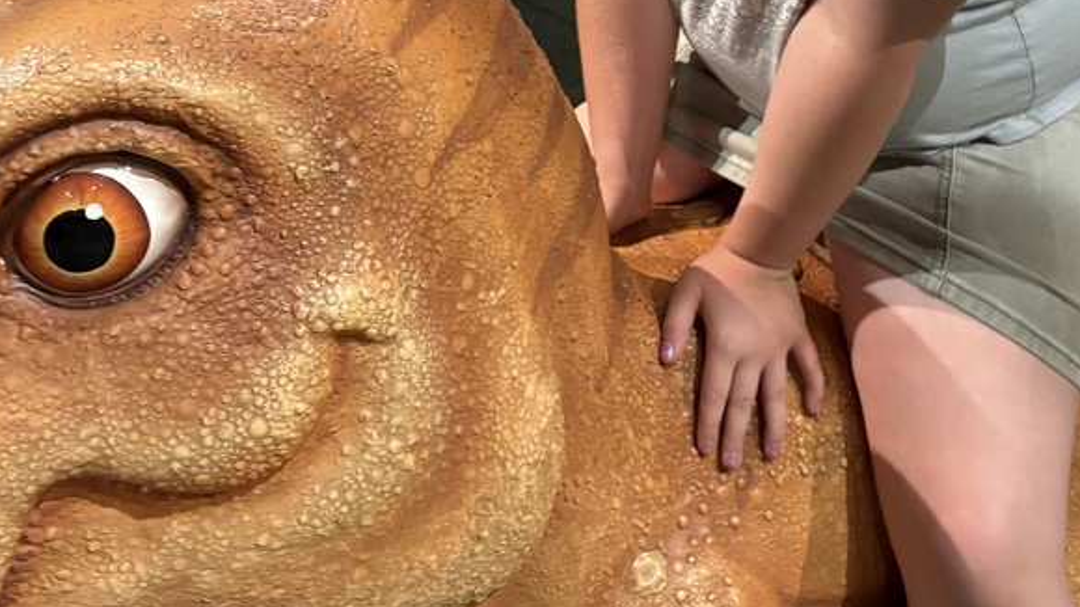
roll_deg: +4.7
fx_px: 1432
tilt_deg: -22.9
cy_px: -101
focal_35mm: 50
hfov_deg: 41.3
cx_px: 609
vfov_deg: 22.3
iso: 400
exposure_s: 1/40
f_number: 1.6
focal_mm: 5.96
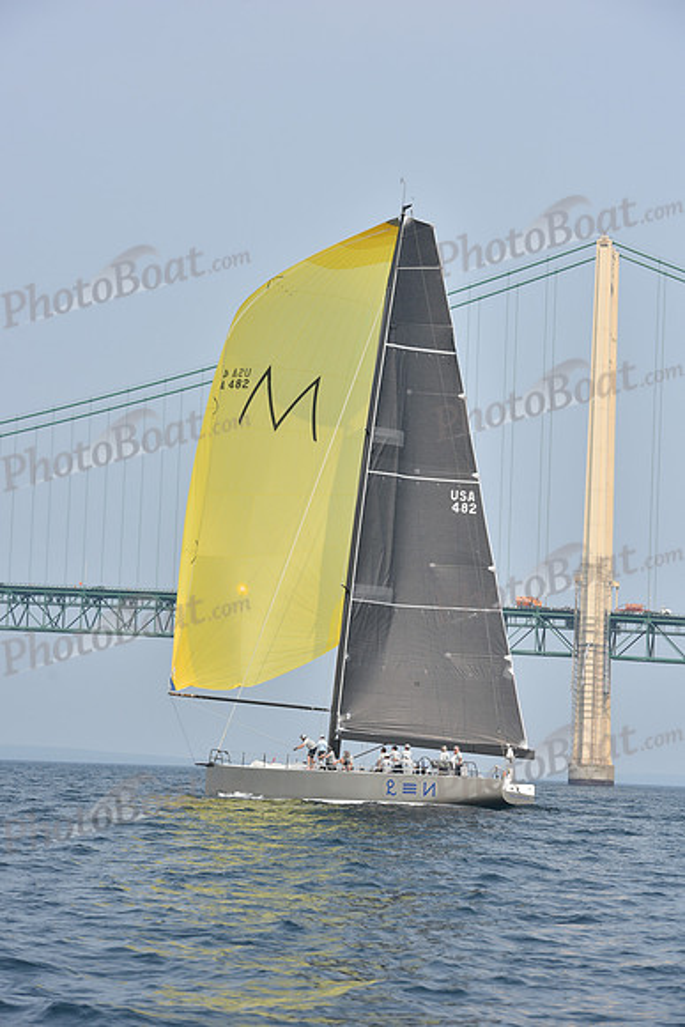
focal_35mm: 100
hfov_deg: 13.7
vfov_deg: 20.4
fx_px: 2852
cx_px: 342
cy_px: 514
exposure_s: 1/1250
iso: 250
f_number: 7.1
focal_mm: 100
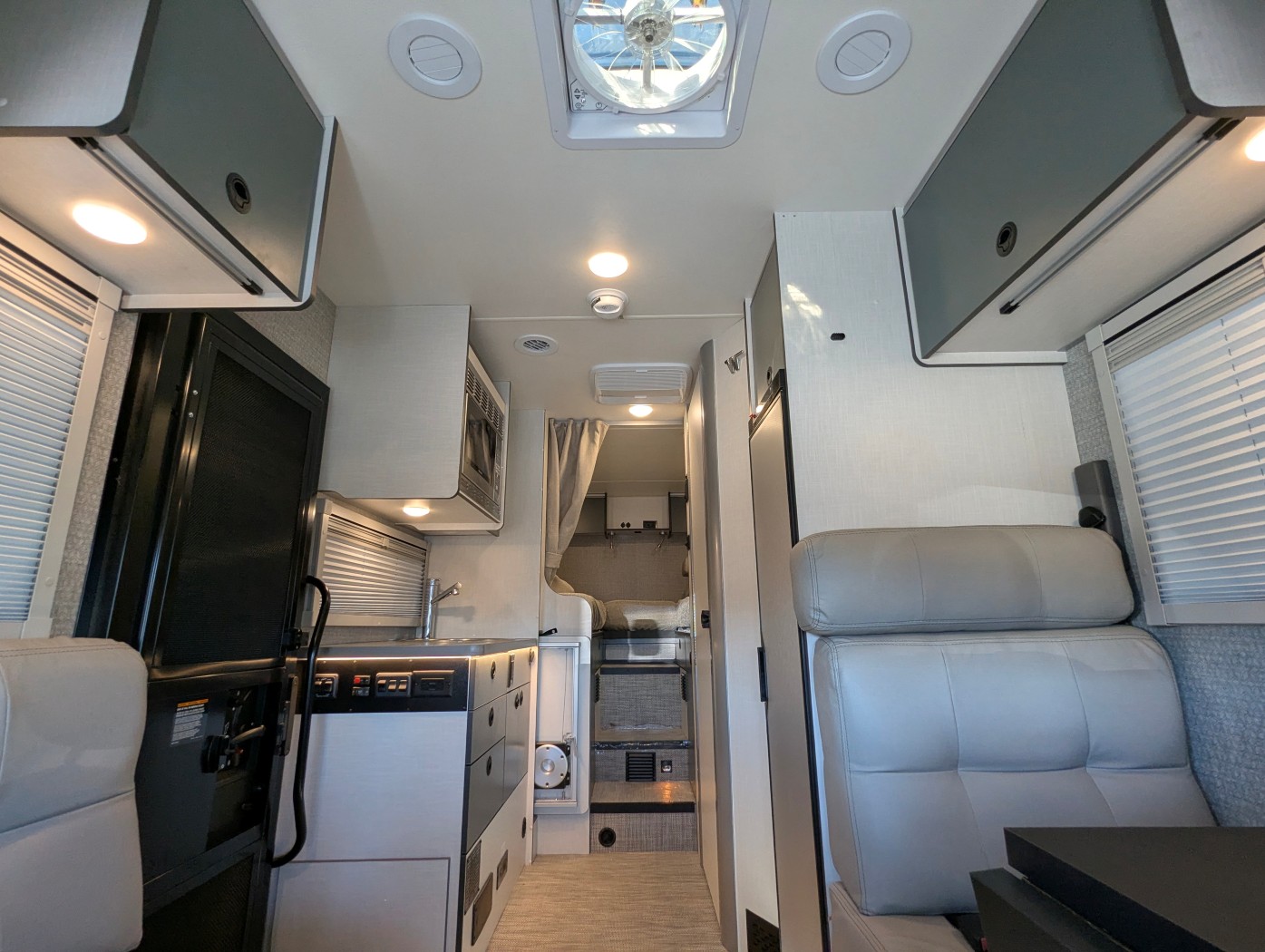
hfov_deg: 94.4
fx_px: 585
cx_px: 632
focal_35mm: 16
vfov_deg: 78.2
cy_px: 476
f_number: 2.2
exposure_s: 1/111
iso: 131
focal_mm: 2.35
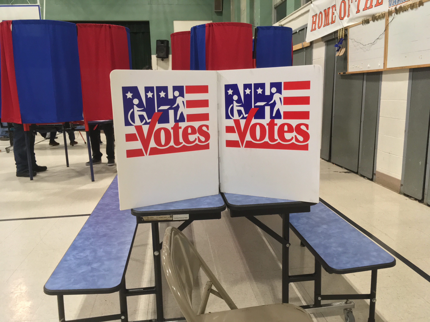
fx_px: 360
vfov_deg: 48.2
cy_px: 161
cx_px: 215
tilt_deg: -12.3
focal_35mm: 29
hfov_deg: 61.7
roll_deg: +0.9
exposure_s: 1/30
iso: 160
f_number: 2.2
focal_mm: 4.15
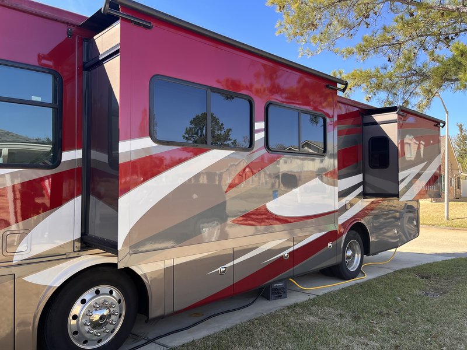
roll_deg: +1.1
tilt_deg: +4.8
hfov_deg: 67.3
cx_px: 234
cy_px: 175
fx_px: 351
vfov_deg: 53.1
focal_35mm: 26
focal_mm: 5.1
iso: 50
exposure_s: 1/684
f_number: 1.6
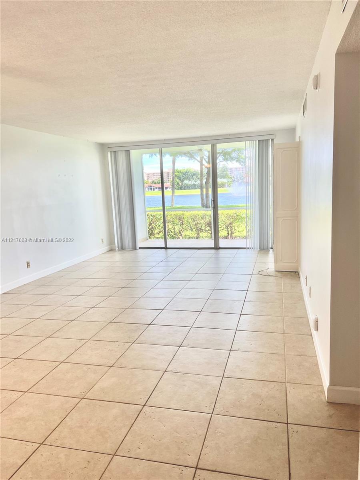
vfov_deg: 67.3
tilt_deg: -8.8
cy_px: 240
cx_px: 180
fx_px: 361
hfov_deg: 53.1
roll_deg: +0.9
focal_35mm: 26
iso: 50
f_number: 1.5
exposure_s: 1/220
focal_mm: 5.7
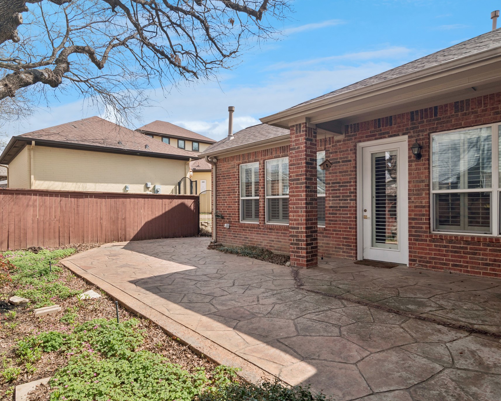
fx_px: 291
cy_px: 199
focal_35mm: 20
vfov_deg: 69.2
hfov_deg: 81.3
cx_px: 224
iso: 100
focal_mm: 11
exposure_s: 1/200
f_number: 8
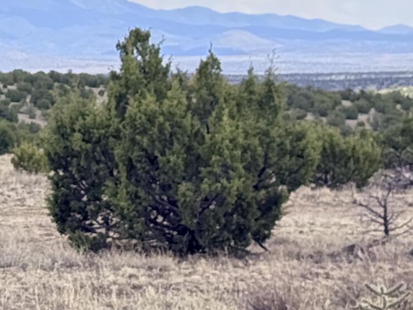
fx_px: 2327
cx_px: -379
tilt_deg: +0.2
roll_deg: +0.2
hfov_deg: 9.5
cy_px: 36
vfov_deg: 7.6
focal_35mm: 195
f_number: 1.78
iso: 80
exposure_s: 1/1754
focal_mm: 6.76
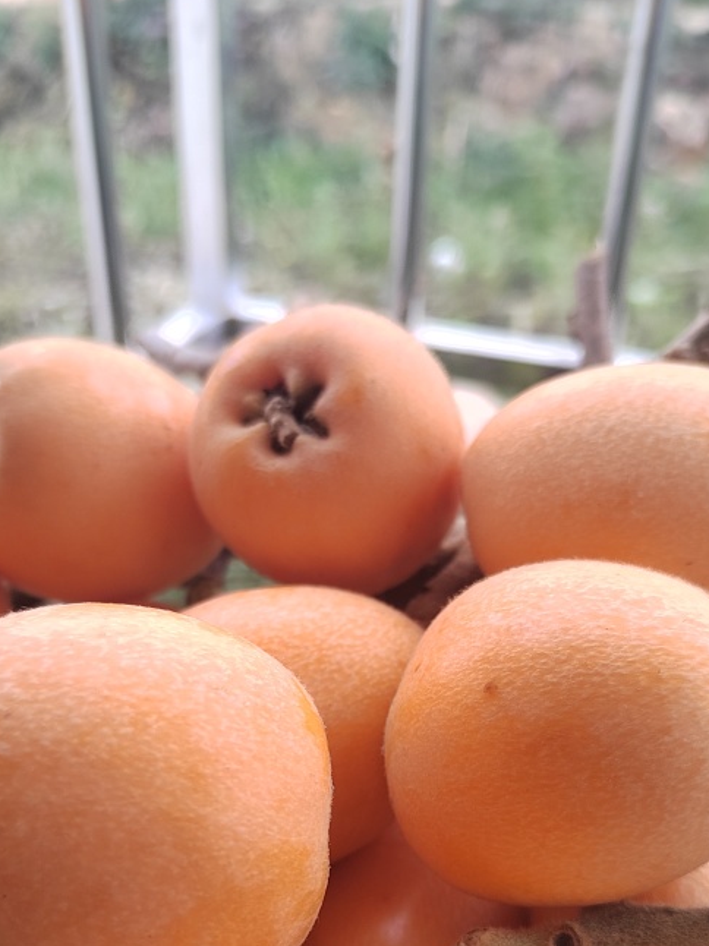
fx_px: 1038
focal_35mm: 38
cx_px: 338
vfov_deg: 47.1
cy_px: 714
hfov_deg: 37.7
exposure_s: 1/120
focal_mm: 5.52
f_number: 1.9
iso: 463
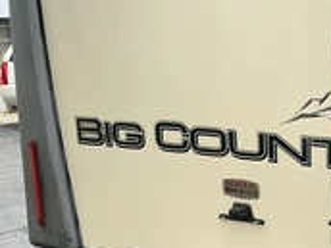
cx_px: 339
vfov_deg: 22.3
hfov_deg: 27.9
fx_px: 622
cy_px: 194
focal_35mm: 65
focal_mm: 3
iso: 25
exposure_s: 1/519
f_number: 1.8
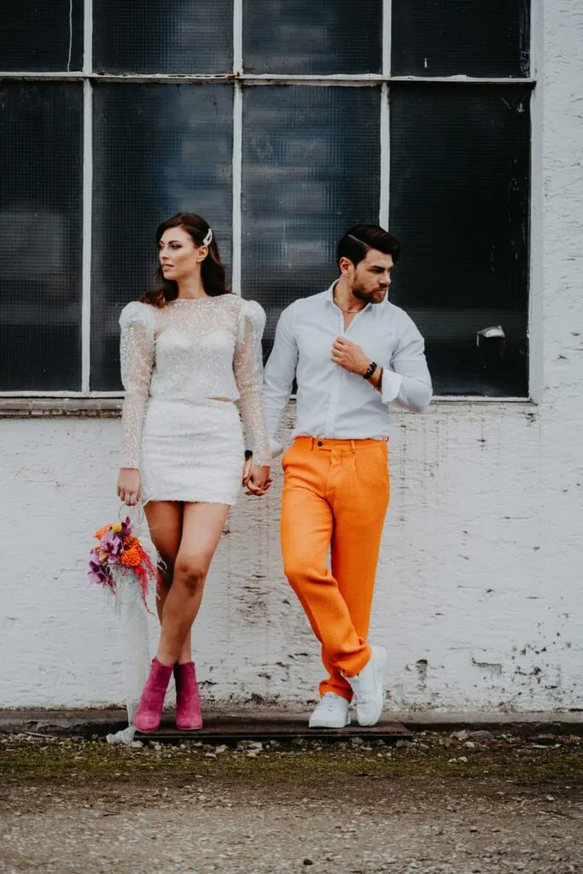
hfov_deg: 12.5
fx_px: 2671
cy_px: 437
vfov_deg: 18.6
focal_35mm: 110
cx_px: 292
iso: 250
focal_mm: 110
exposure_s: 1/2000
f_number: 2.8
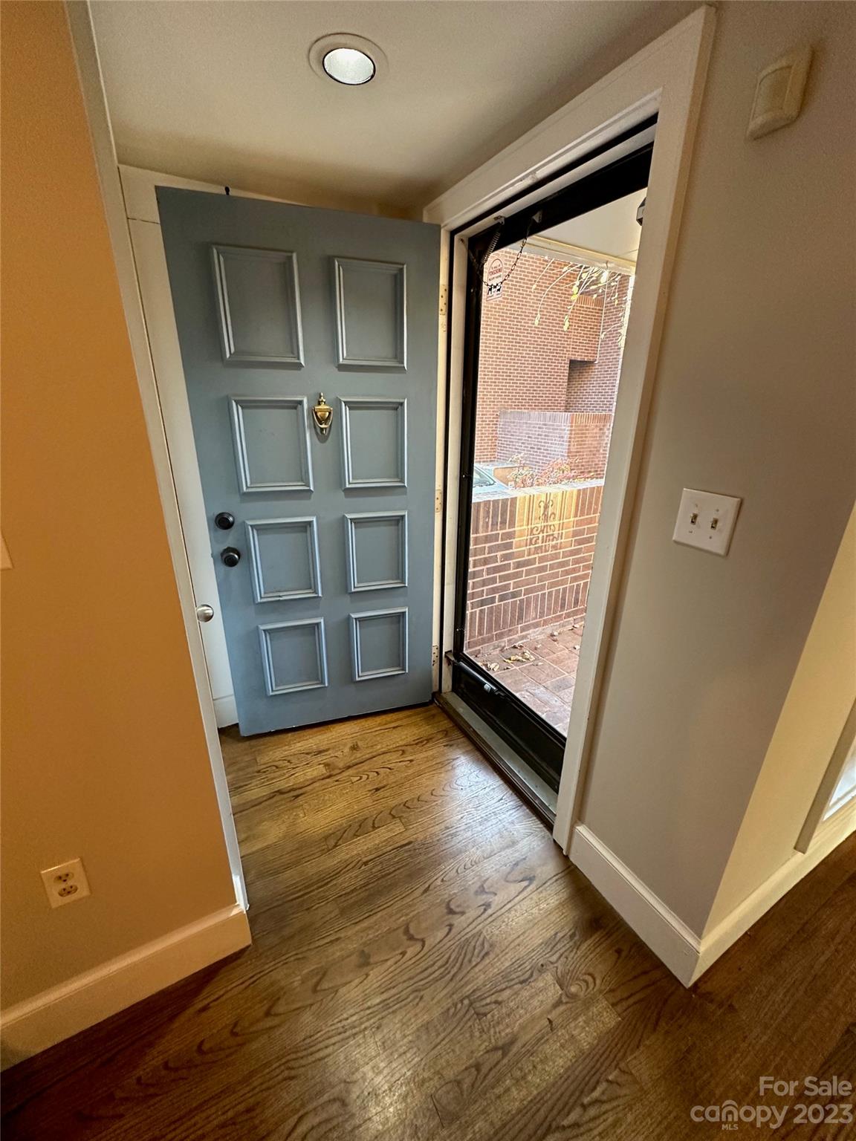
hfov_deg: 85.7
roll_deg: -0.4
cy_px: 570
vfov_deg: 102.1
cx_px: 428
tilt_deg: -19.2
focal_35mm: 14
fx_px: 462
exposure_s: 1/60
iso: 320
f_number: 2.2
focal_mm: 2.22
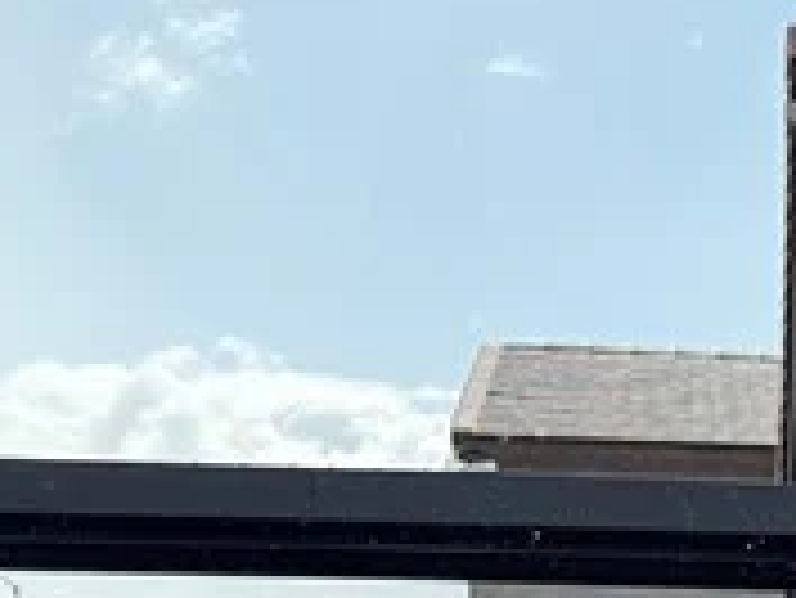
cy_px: 1048
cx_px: 1745
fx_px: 3198
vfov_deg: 10.1
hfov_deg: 12.1
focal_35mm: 139
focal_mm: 6.76
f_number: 1.78
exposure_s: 1/4673
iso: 100
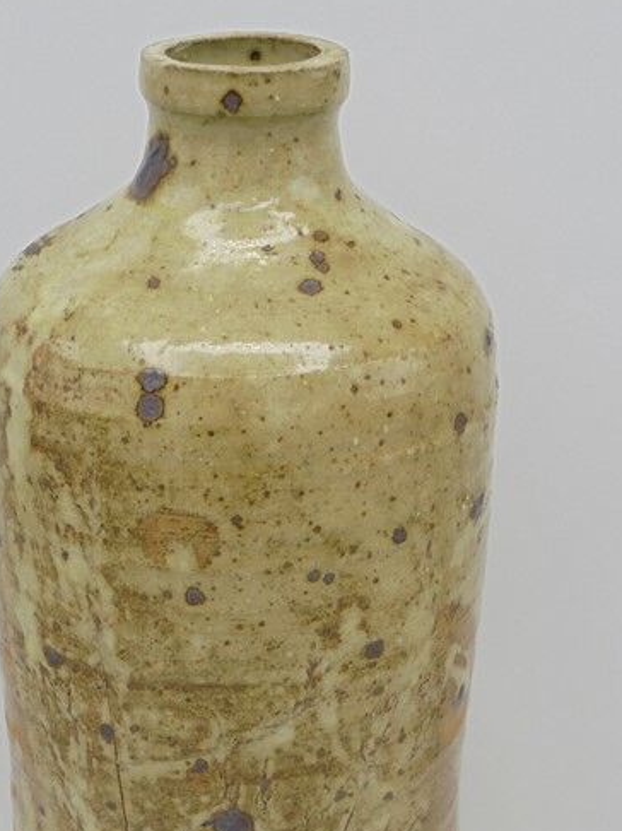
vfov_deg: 30.0
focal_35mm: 63
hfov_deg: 23.3
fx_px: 1511
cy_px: 667
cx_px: 298
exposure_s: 1/50
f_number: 4
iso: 100
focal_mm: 6.1
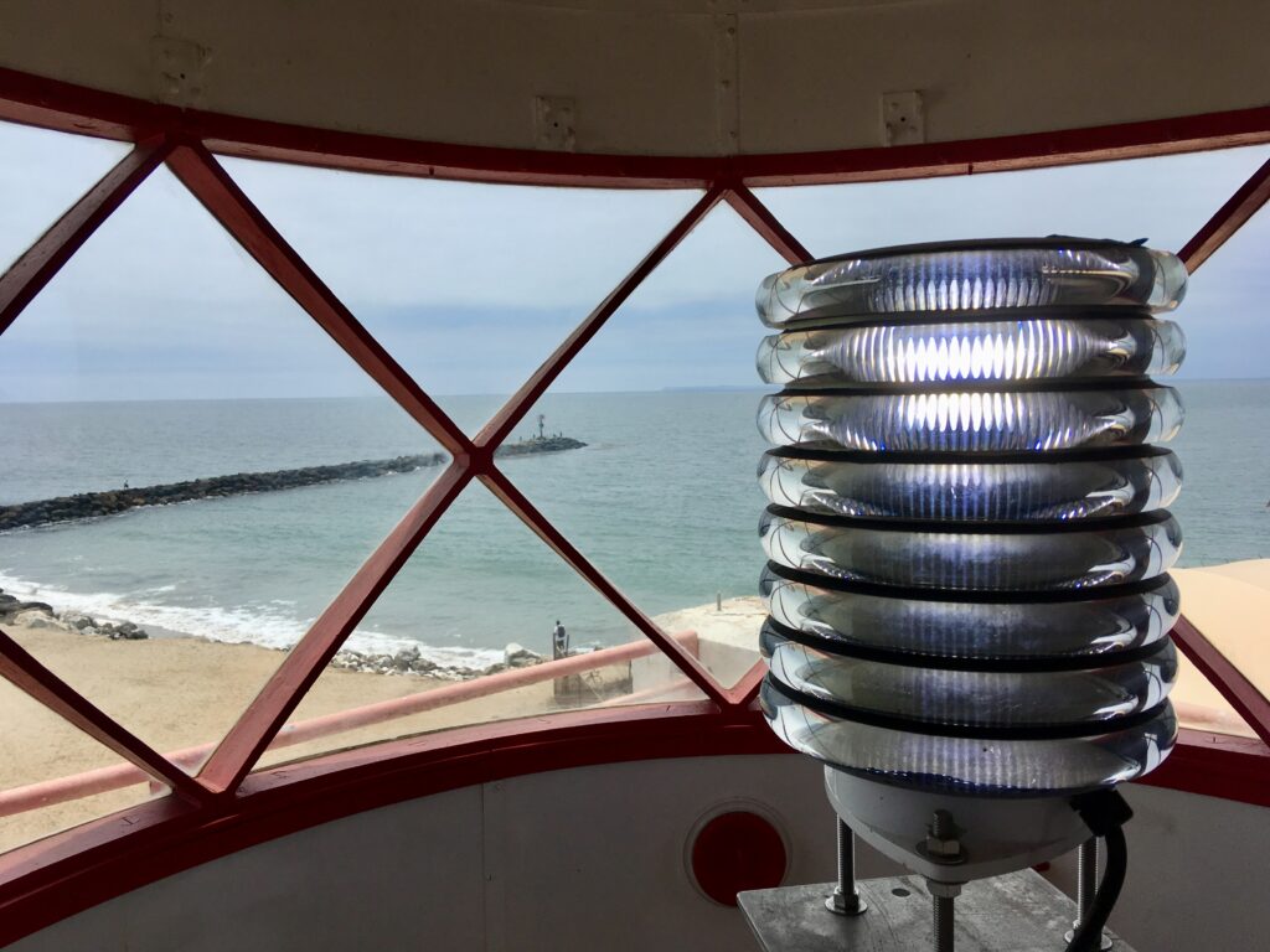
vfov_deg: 48.2
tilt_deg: -5.3
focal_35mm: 29
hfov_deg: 61.7
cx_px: 635
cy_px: 476
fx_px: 1064
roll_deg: +1.1
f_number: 2.2
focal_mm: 4.15
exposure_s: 1/2331
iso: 25
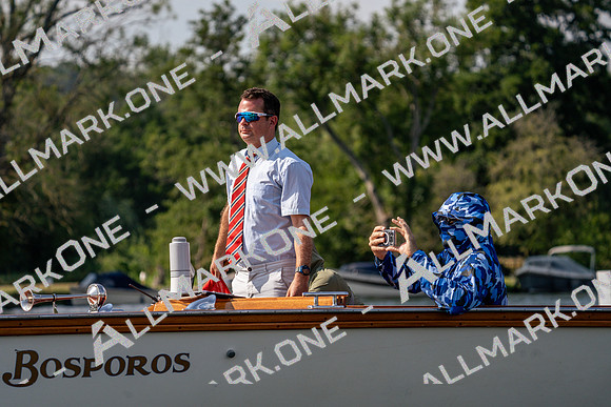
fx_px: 3395
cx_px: 306
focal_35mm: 200
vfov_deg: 6.9
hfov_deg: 10.3
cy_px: 204
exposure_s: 1/1600
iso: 200
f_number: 5.6
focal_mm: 200
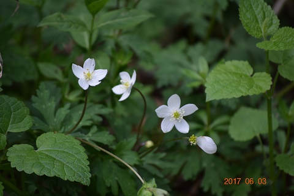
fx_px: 2450
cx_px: 147
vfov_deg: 4.6
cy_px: 98
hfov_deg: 6.9
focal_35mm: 300
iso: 400
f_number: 5.6
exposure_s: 1/250
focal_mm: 200
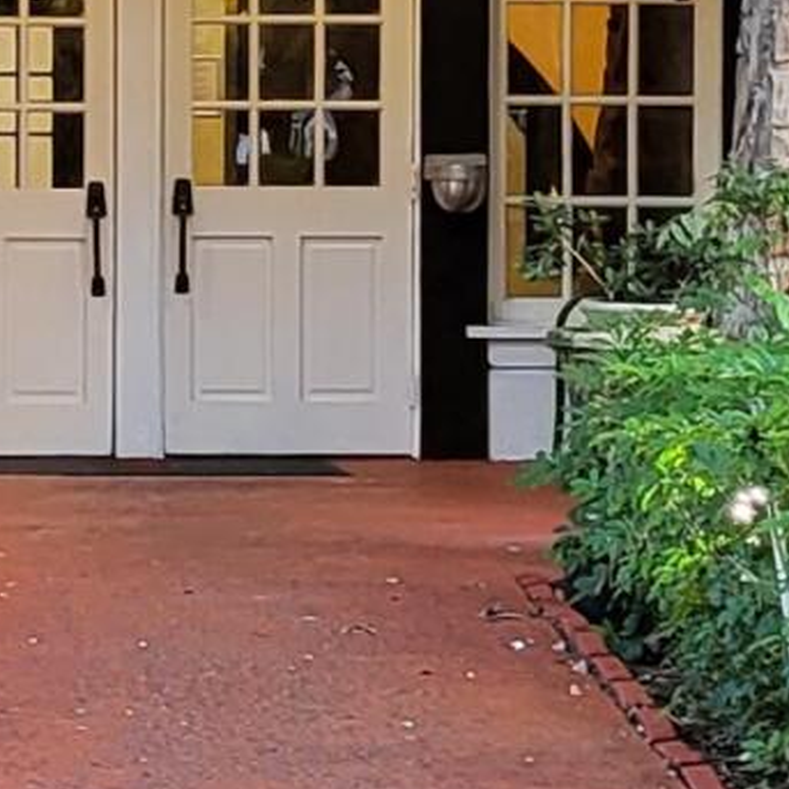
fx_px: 3455
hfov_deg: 12.8
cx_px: -79
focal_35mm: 134
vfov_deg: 13.0
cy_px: 357
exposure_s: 1/40
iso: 200
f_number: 1.8
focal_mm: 5.4
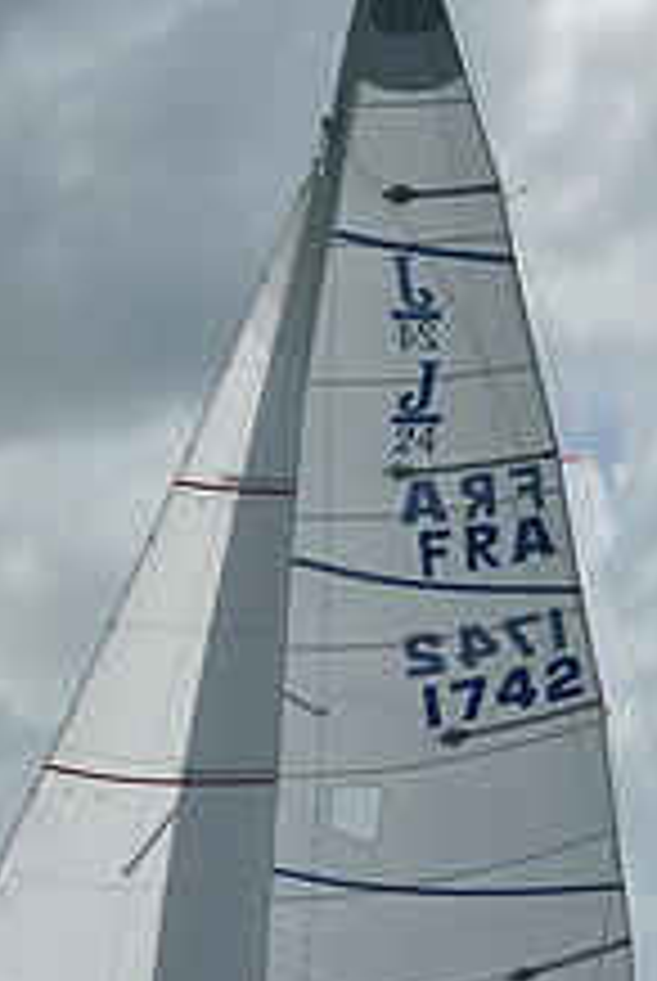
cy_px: 508
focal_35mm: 186
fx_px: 5075
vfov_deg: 11.0
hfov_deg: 7.4
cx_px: 353
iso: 250
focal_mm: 70
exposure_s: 1/1600
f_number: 10
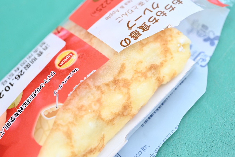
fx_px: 392
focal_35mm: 60
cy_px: 78
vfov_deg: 22.6
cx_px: 118
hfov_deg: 33.4
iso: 1250
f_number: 6.3
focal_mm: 60
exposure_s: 1/1000
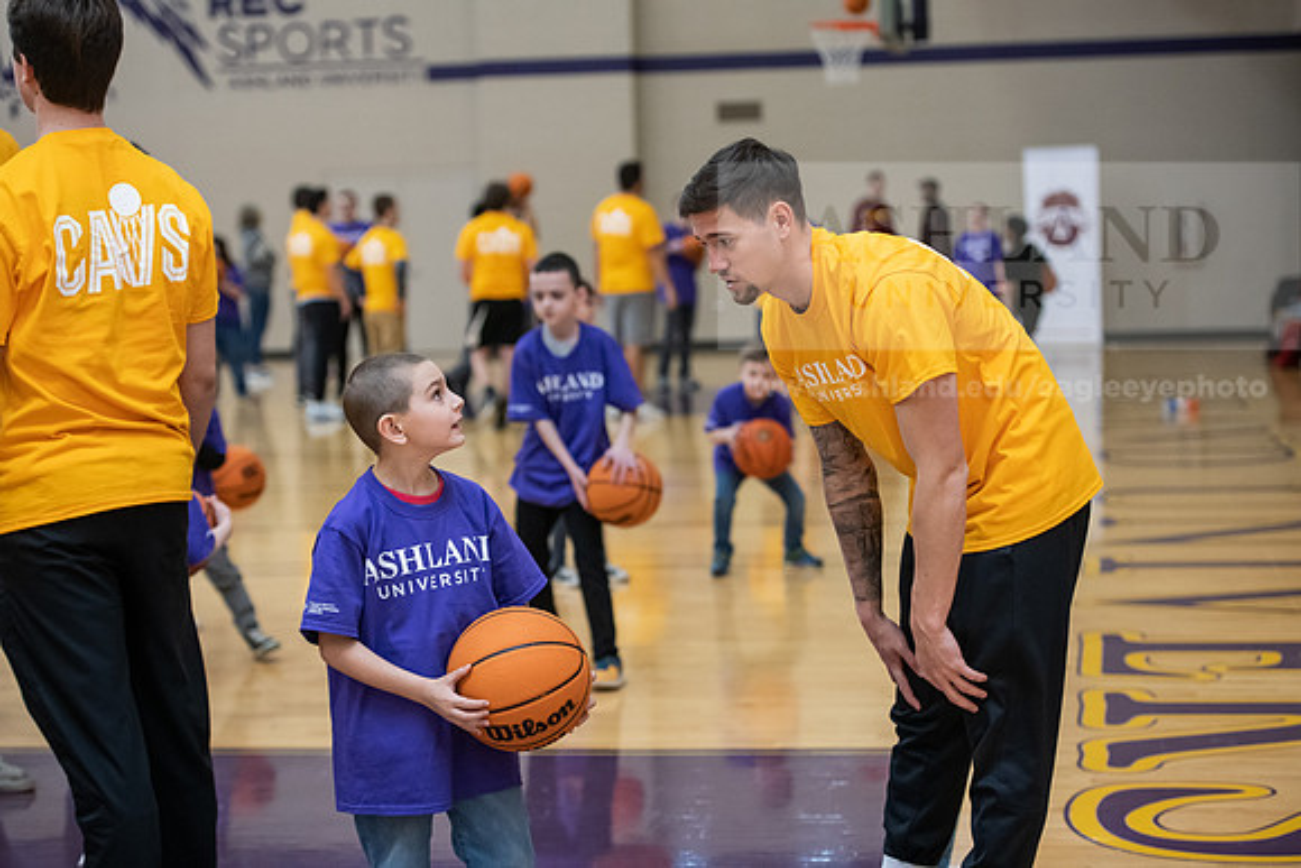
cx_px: 650
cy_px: 434
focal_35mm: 80
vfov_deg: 17.1
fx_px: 2892
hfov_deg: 25.4
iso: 2500
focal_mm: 80
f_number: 3.2
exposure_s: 1/200
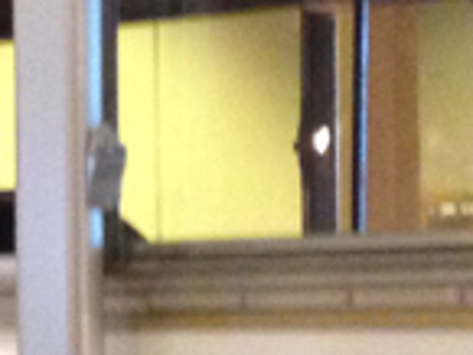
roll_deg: +1.8
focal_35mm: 233
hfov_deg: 8.2
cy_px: 368
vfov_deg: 6.4
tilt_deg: -0.8
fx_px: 3186
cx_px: -401
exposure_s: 1/15
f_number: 2.4
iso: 400
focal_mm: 4.12
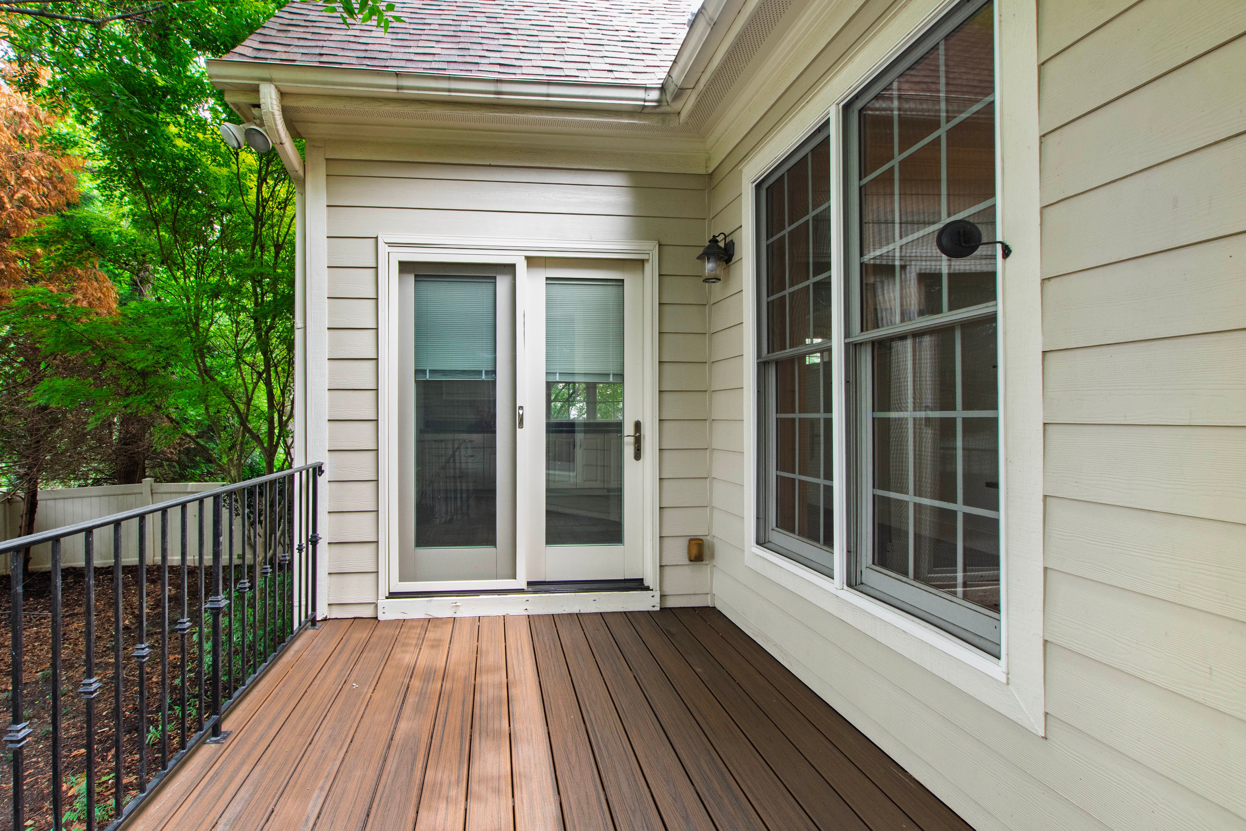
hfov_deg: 100.4
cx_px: 623
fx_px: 519
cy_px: 416
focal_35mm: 15
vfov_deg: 77.3
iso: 400
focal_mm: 10
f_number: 8
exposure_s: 1/20
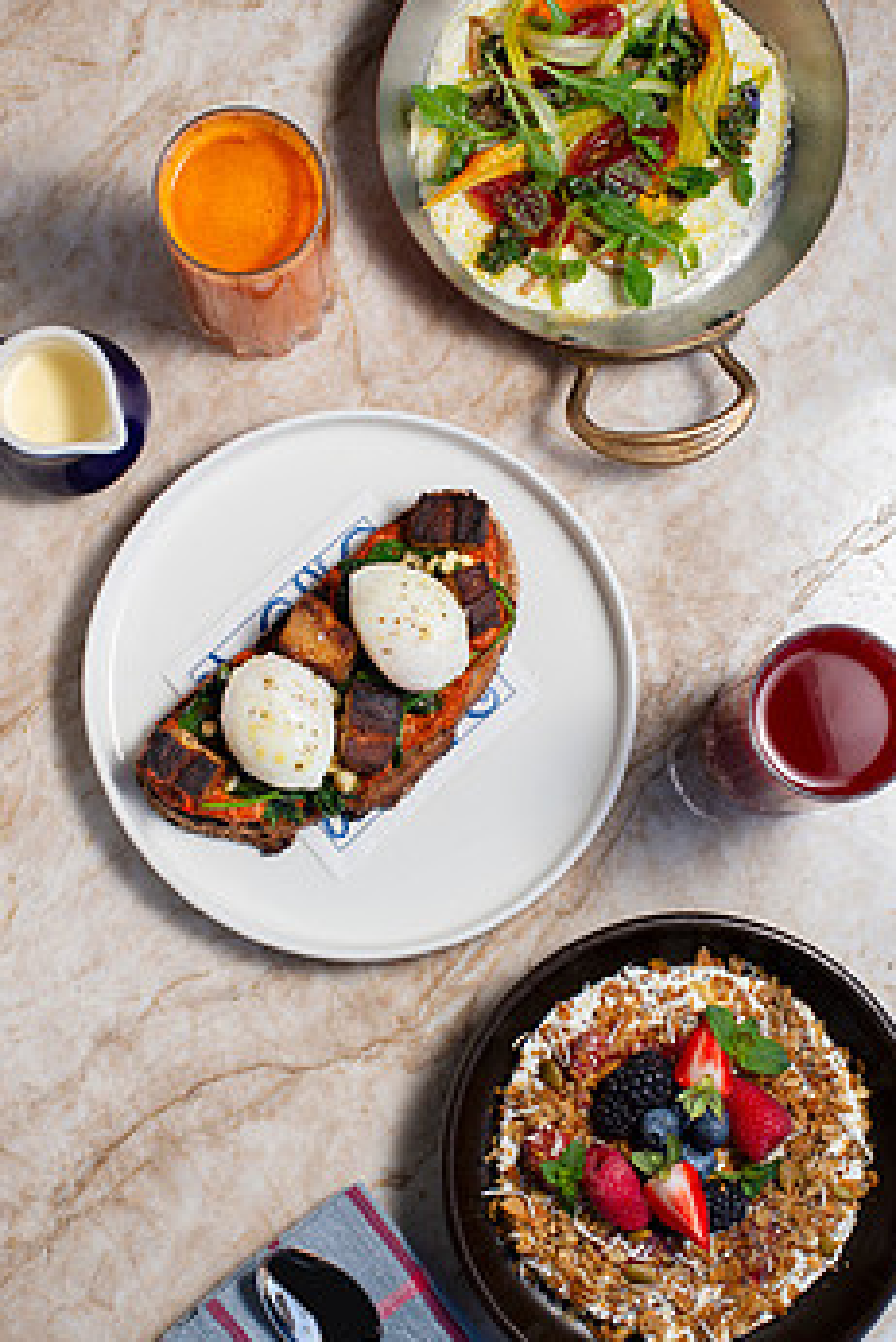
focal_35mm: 65
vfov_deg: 30.9
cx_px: 411
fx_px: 2424
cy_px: 706
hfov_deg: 20.9
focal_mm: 50
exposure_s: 1/200
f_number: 5.6
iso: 200
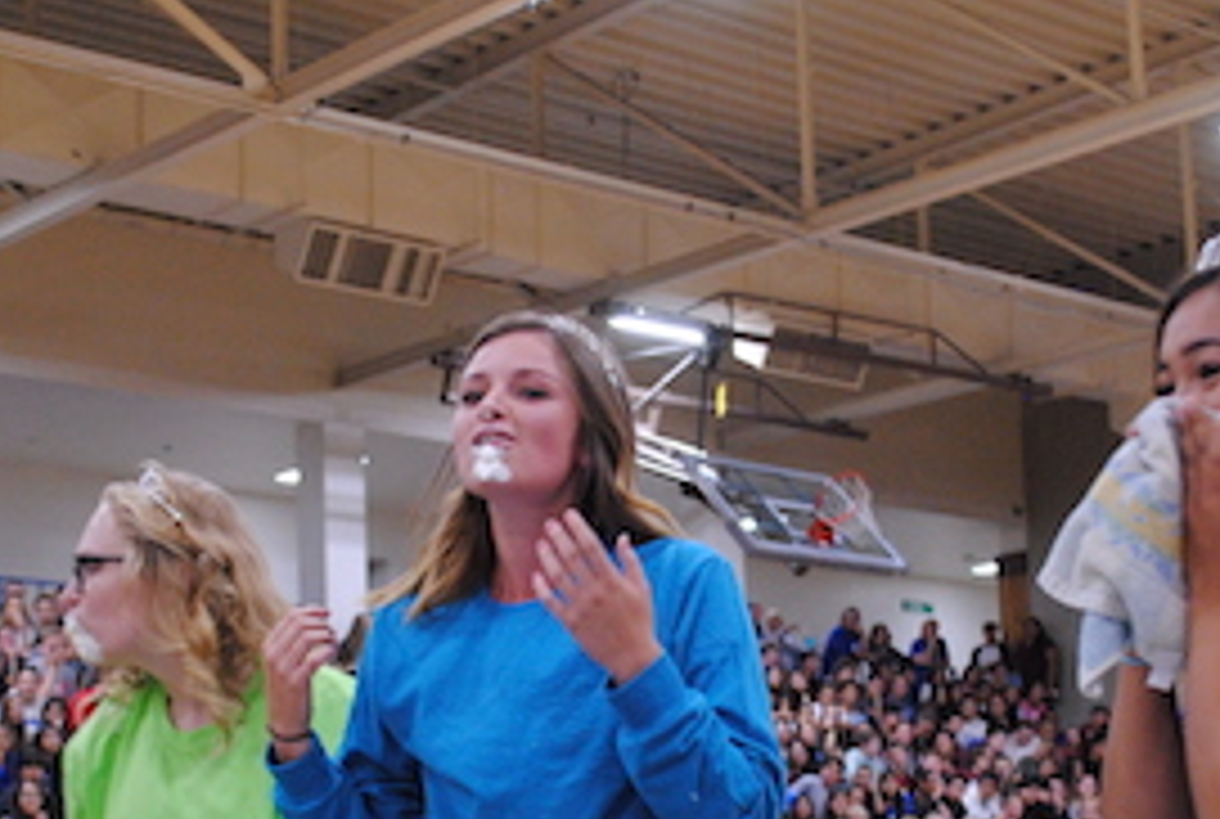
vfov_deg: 17.4
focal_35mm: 78
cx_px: 518
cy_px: 718
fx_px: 2649
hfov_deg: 25.9
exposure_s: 1/50
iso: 800
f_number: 4
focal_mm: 22
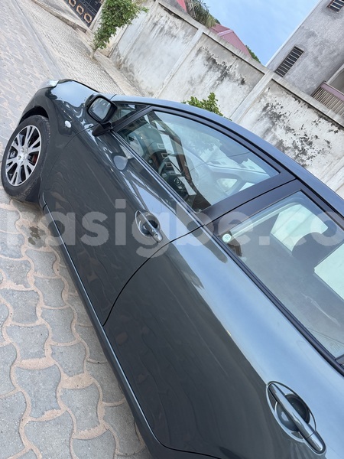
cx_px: 172
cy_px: 230
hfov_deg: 56.8
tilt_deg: -22.2
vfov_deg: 71.6
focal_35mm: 24
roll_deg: -40.9
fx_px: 318
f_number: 1.78
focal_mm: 6.76
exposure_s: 1/60
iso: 500
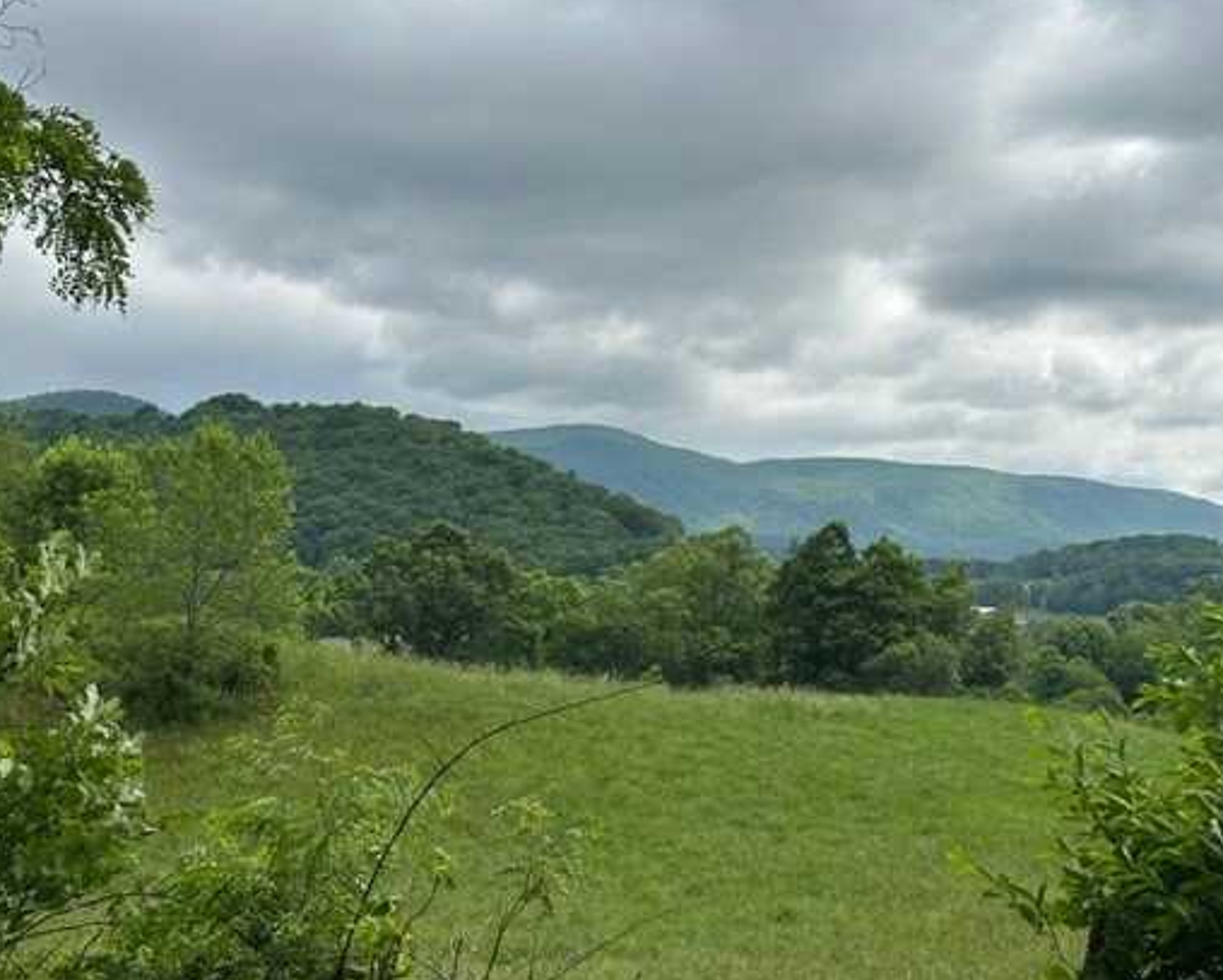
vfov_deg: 25.8
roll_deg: -1.8
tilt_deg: -0.7
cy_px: 566
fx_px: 2137
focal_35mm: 59
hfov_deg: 31.8
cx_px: 758
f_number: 1.78
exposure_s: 1/4785
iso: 64
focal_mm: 6.86
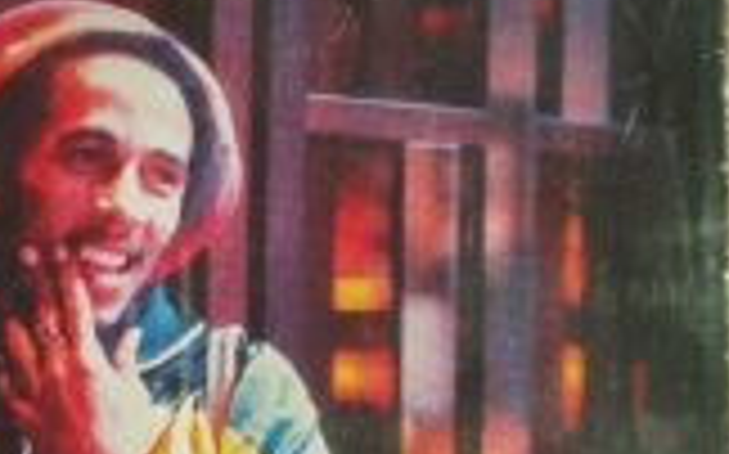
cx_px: 112
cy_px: 240
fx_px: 1330
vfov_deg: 19.4
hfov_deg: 29.7
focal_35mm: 67
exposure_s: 1/175
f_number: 1.7
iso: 50
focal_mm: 5.31
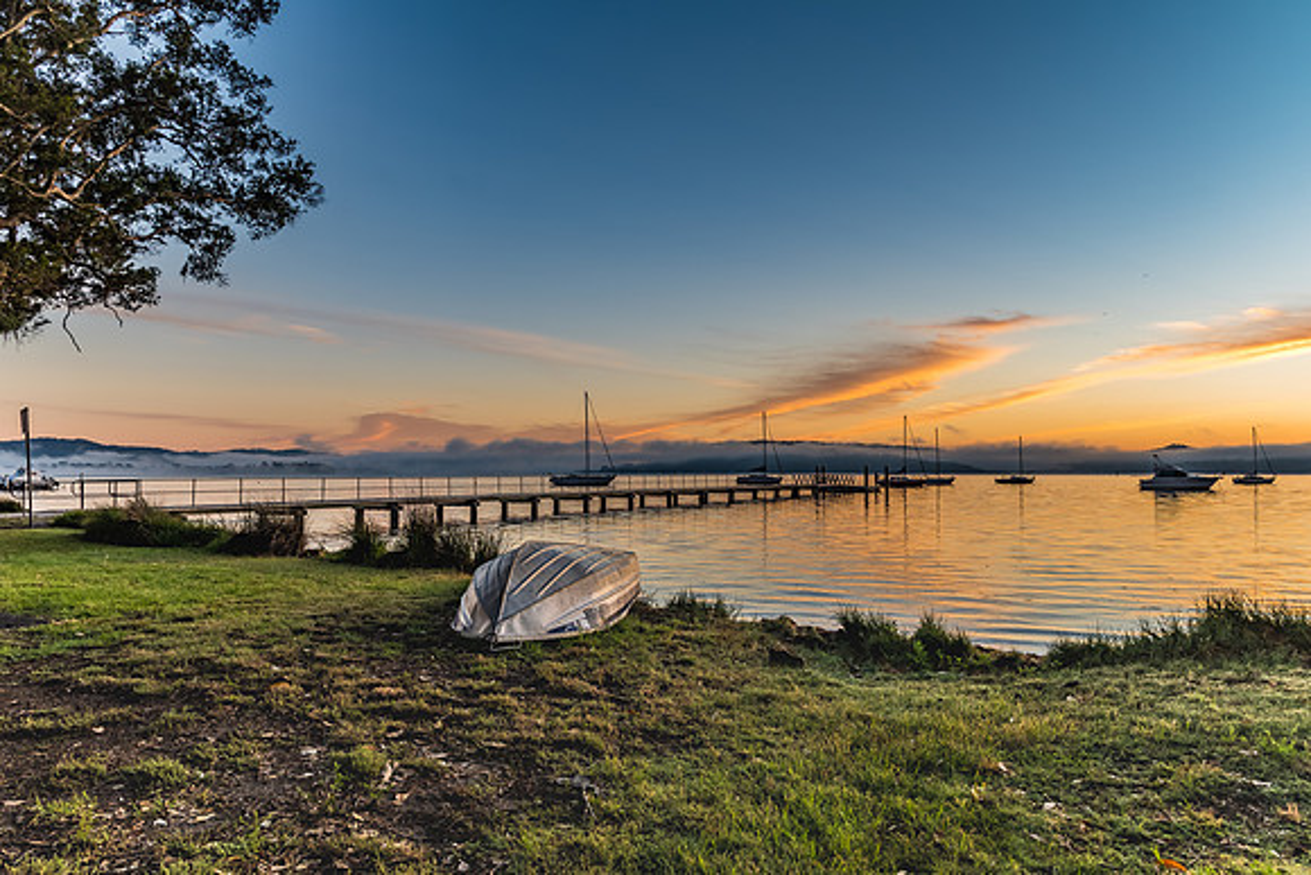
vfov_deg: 51.7
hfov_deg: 72.0
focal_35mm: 25
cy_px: 438
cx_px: 637
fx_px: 902
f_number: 8
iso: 50
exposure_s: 1/13
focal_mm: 16
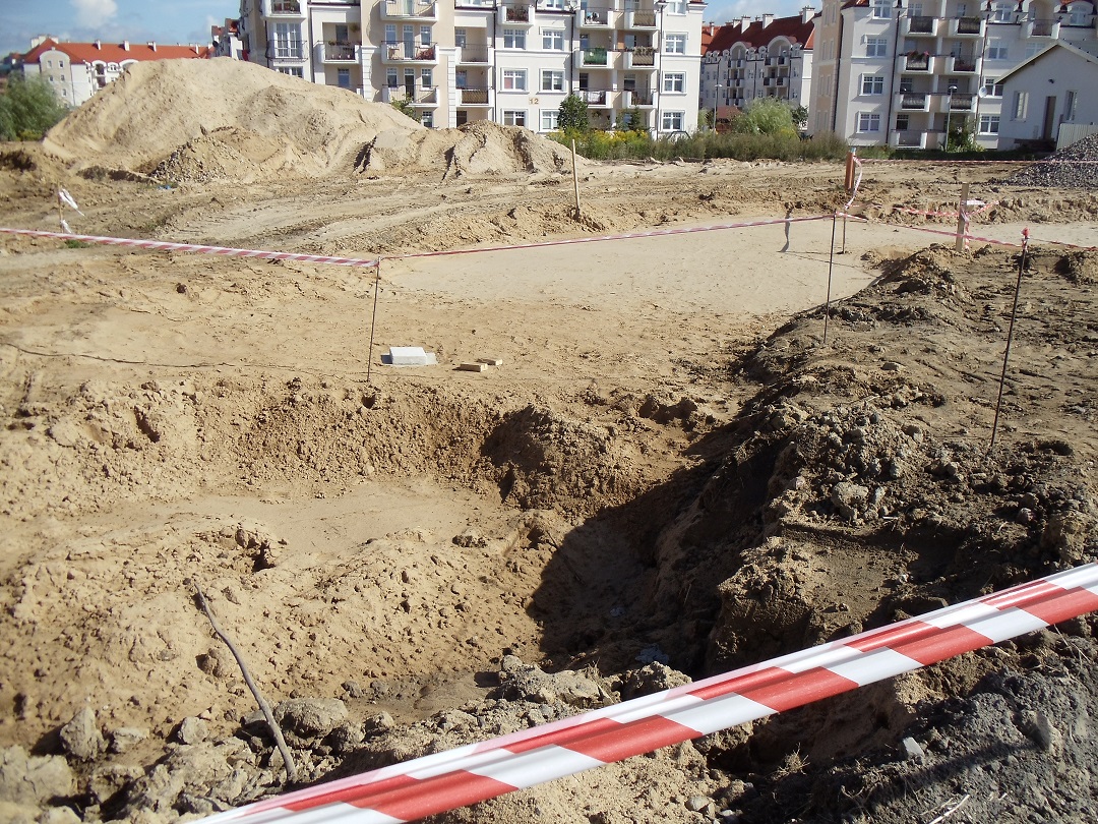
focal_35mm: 44
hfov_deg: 42.9
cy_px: 412
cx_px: 549
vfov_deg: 32.9
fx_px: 1396
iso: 80
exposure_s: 1/250
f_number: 7.1
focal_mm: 6
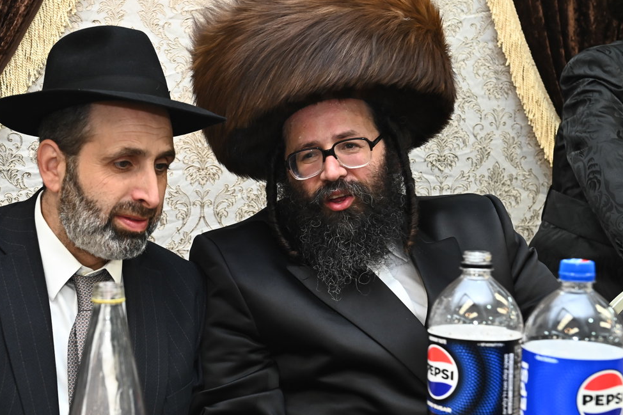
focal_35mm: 69
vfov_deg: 19.7
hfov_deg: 29.1
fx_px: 1194
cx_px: 214
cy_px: 221
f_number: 7.1
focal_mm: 48
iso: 2000
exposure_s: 1/200
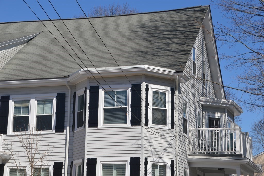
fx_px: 604
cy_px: 88
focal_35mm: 82
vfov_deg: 16.5
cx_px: 132
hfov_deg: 24.6
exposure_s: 1/320
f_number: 8
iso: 100
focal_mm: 55
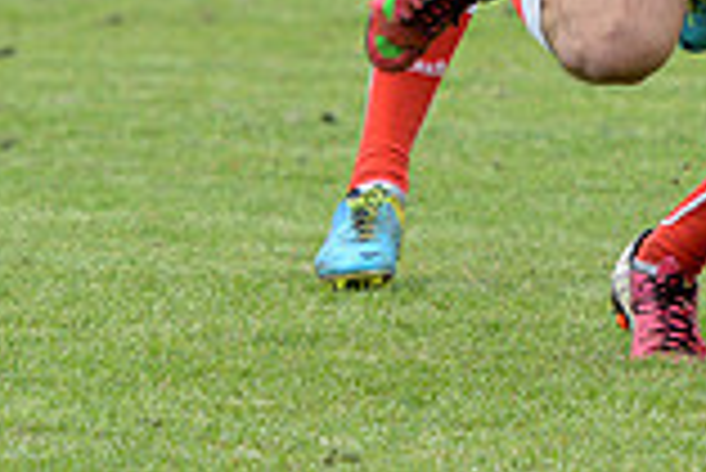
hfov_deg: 2.6
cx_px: 1192
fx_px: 15232
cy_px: -393
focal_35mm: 776
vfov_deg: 1.8
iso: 400
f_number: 4
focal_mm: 210
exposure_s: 1/1250
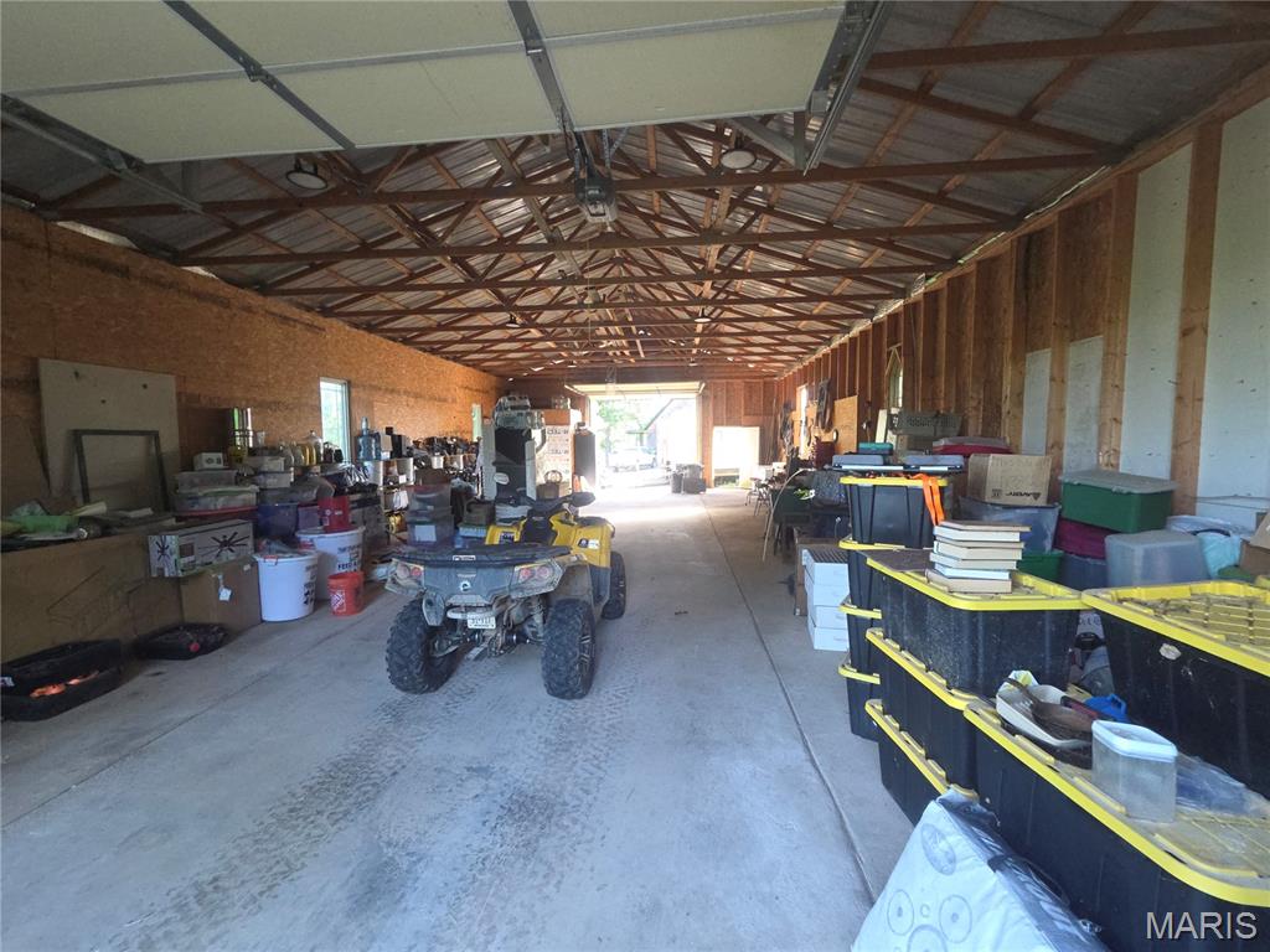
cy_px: 476
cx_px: 635
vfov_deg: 89.9
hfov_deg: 106.2
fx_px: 477
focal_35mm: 13
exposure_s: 1/60
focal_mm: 2.2
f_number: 2.2
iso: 200
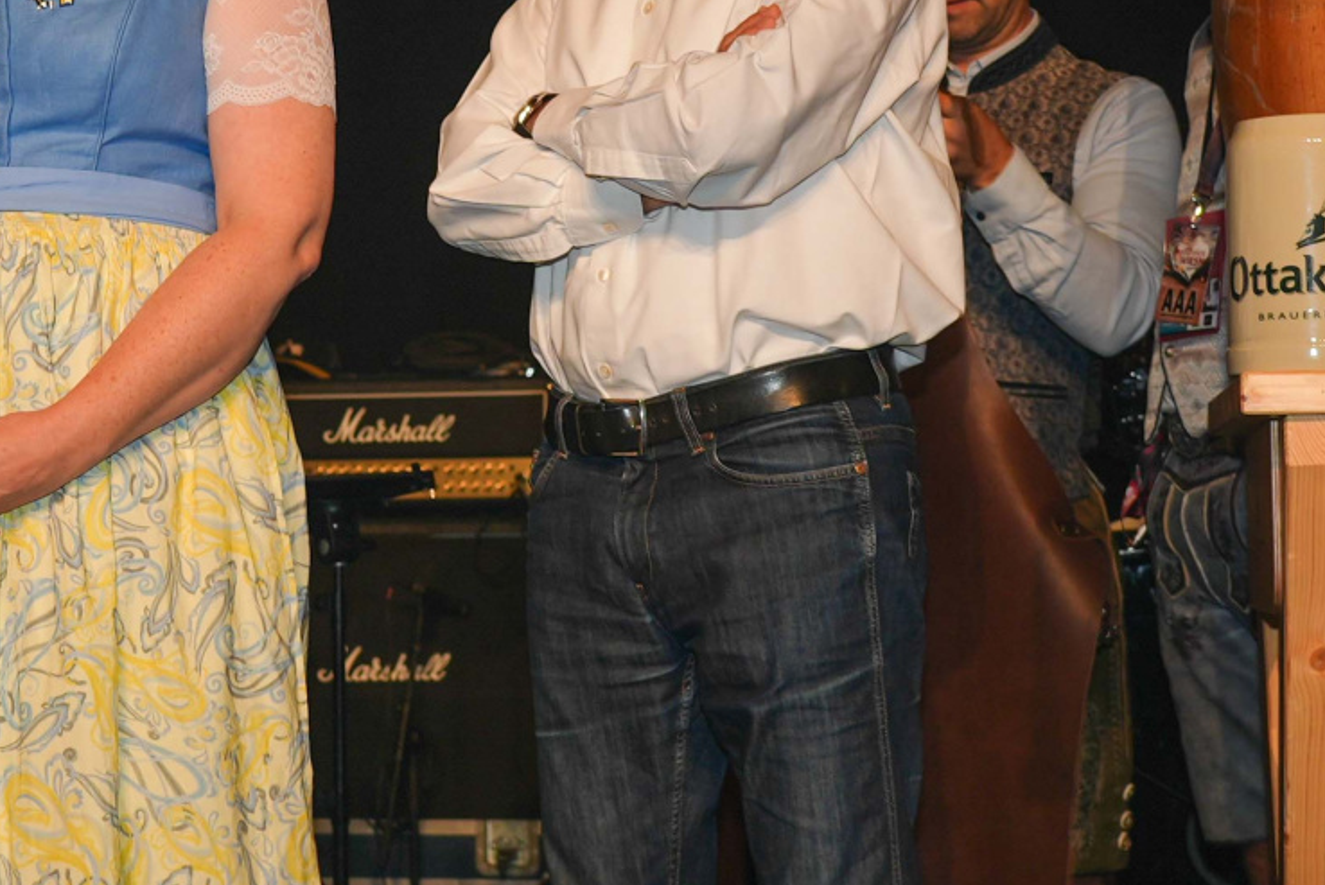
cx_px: 437
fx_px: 3314
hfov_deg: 22.5
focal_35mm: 90
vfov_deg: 15.2
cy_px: 237
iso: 125
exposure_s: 1/60
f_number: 4
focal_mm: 25
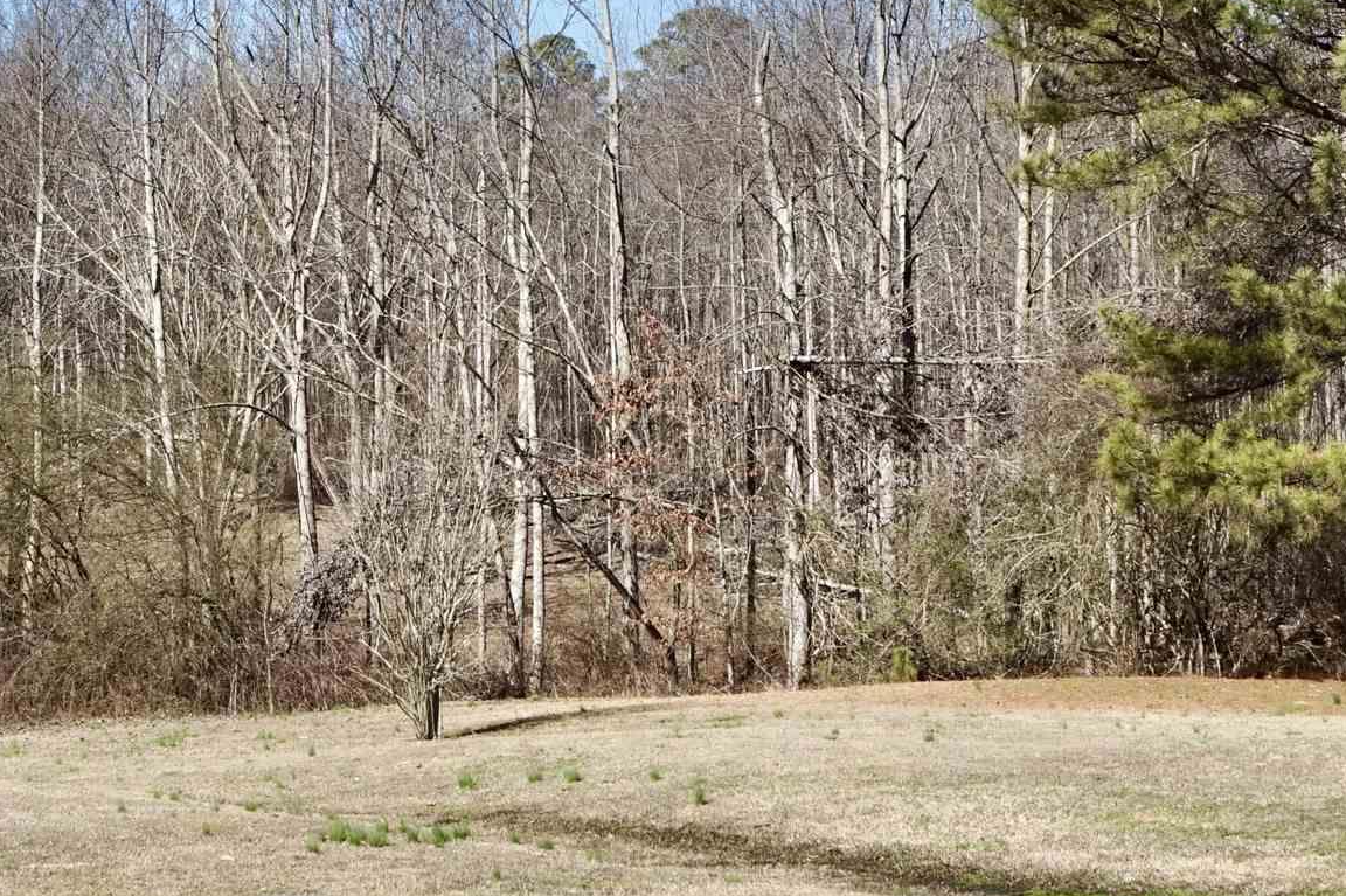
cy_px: 250
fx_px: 3588
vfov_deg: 14.2
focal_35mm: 96
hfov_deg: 21.1
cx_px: 407
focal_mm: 24
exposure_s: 1/160
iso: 100
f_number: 11
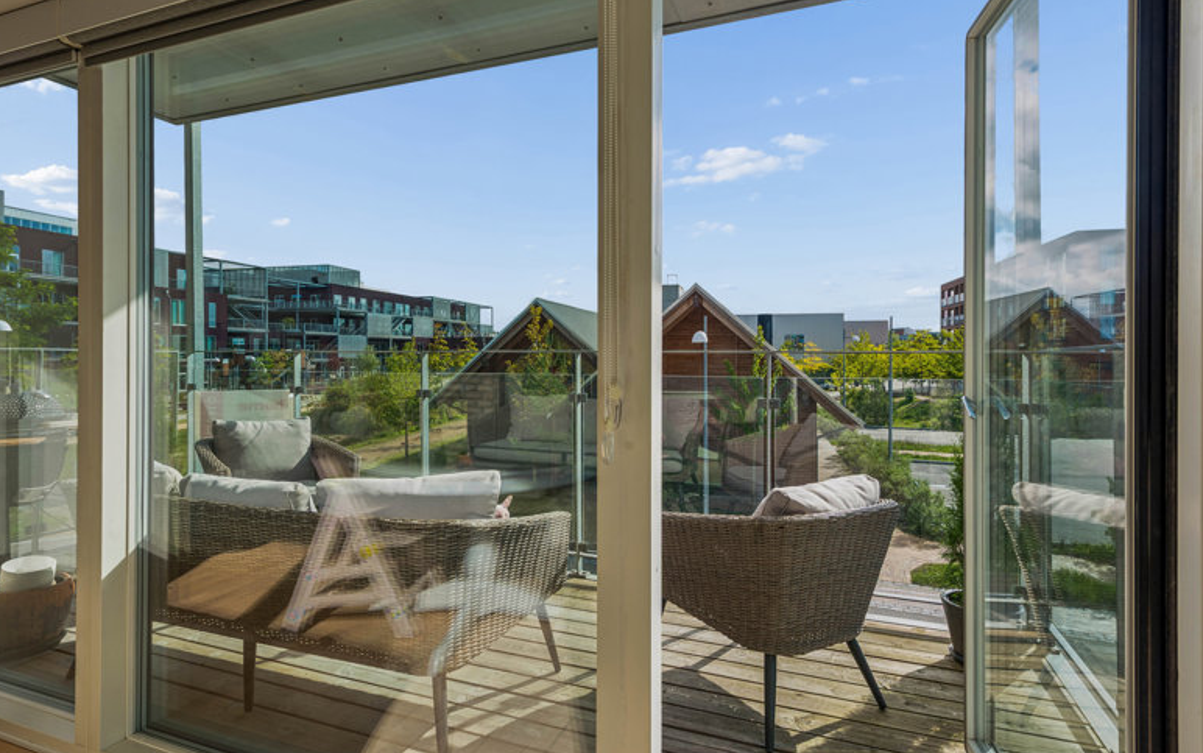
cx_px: 592
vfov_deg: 62.2
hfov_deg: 88.0
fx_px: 623
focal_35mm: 19
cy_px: 348
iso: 250
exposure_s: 1/200
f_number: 10
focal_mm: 18
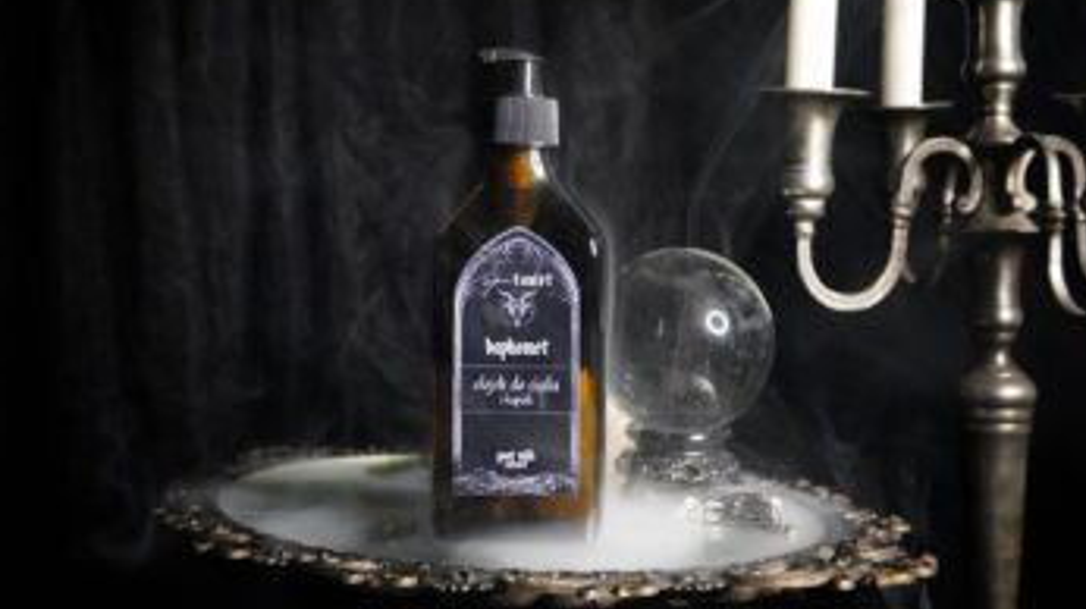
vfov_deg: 28.3
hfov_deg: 48.4
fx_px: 1209
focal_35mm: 42
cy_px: 295
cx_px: 540
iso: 6400
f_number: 4
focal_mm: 22
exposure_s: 1/30
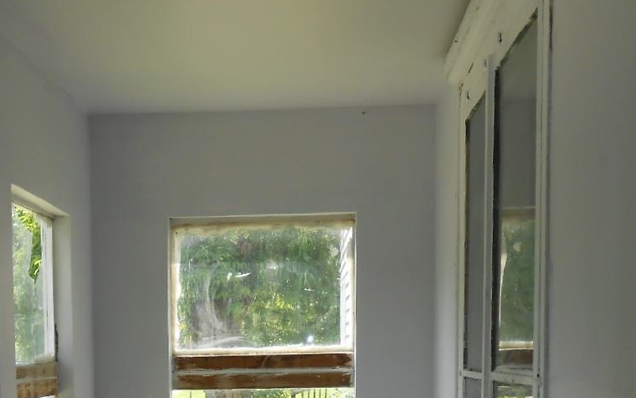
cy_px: 467
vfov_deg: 21.0
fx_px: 1005
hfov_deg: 34.6
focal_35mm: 58
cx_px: 182
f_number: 3.5
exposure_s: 1/160
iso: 80
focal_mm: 4.6
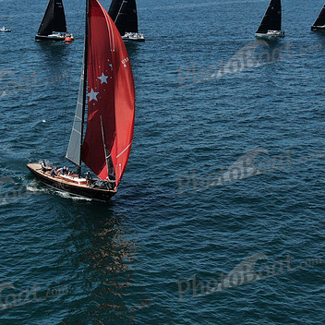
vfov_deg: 24.6
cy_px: 130
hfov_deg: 24.6
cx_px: 123
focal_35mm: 70
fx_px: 744
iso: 100
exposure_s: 1/1250
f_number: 3.8
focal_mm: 8.6
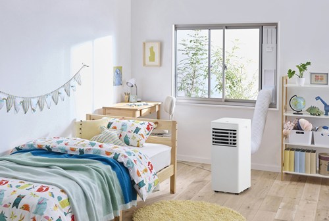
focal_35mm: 48
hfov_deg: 41.0
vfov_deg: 28.2
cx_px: 164
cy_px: 110
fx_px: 440
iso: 50
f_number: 3.5
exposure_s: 1/100
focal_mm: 48
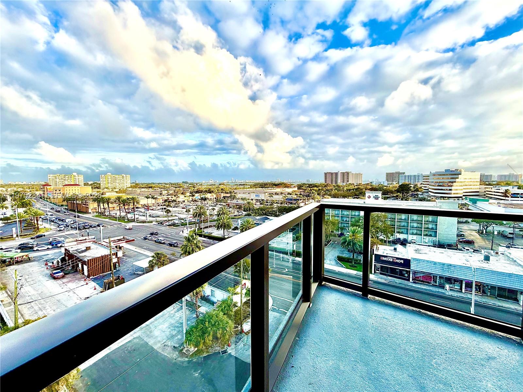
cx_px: 262
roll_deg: +0.9
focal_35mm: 14
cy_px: 196
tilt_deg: -5.0
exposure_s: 1/672
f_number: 2.2
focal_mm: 2.22
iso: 40
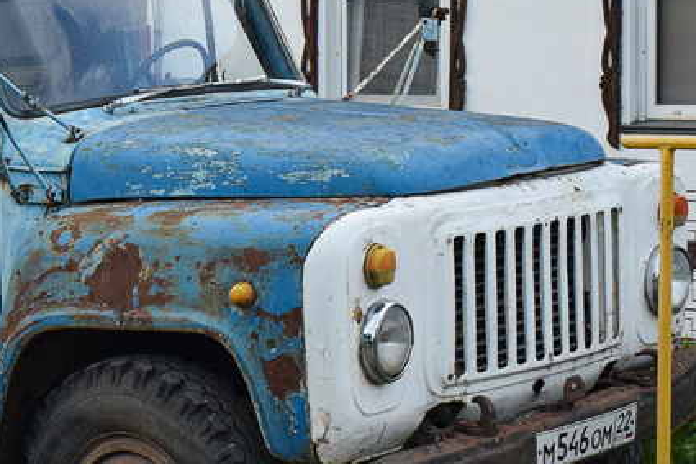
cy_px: 138
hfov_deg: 15.1
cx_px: -123
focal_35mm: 131
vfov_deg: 10.4
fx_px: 2540
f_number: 6.3
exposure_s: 1/640
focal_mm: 31
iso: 800
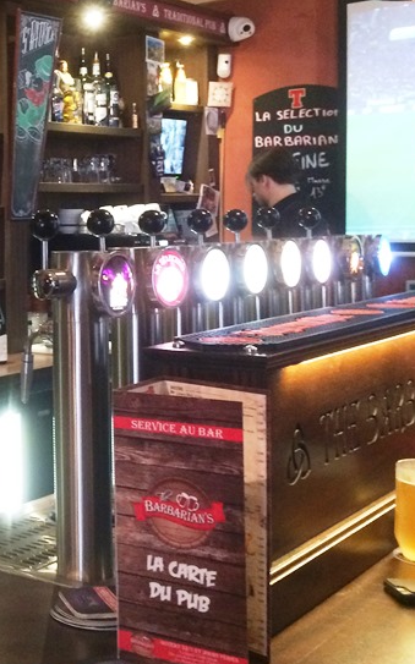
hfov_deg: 20.1
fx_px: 1050
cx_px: -157
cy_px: 252
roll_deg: +0.9
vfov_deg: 34.9
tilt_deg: -2.9
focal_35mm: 58
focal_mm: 4.15
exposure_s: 1/17
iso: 250
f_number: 2.2
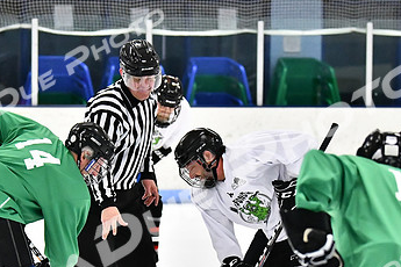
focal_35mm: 257
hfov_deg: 8.0
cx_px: 165
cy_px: 207
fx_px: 2862
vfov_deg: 5.3
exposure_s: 1/1600
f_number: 2.8
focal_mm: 102
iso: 6400
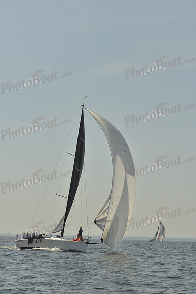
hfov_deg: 17.1
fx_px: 653
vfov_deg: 25.4
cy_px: 147
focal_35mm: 80
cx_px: 98
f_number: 9
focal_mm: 80
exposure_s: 1/1250
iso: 200
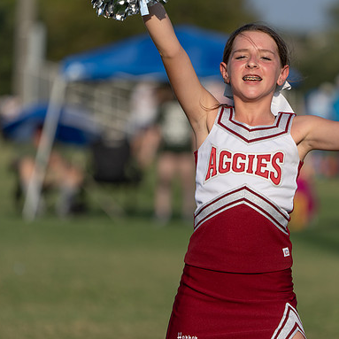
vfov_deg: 4.0
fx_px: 4798
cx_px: 229
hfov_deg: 4.0
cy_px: 170
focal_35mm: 433
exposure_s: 1/1250
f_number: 5.6
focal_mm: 336
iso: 100
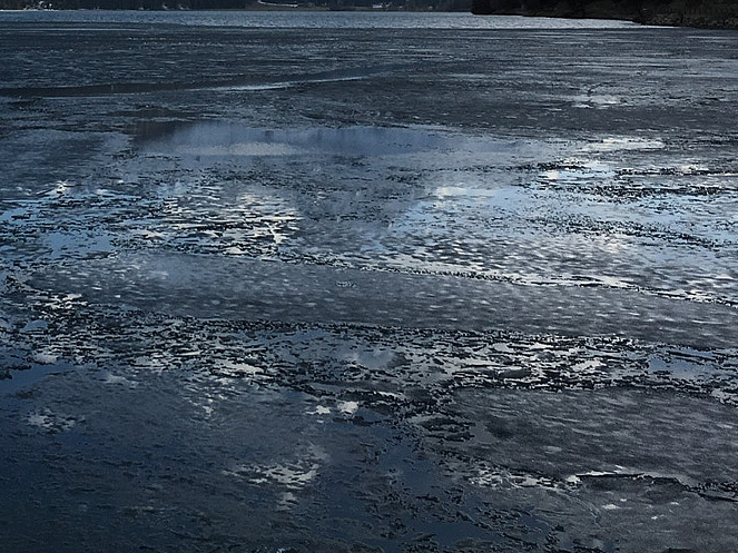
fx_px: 1492
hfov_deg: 27.0
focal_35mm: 70
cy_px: -26
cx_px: 111
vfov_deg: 20.2
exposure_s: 1/2198
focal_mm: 4.15
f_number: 2.2
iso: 25
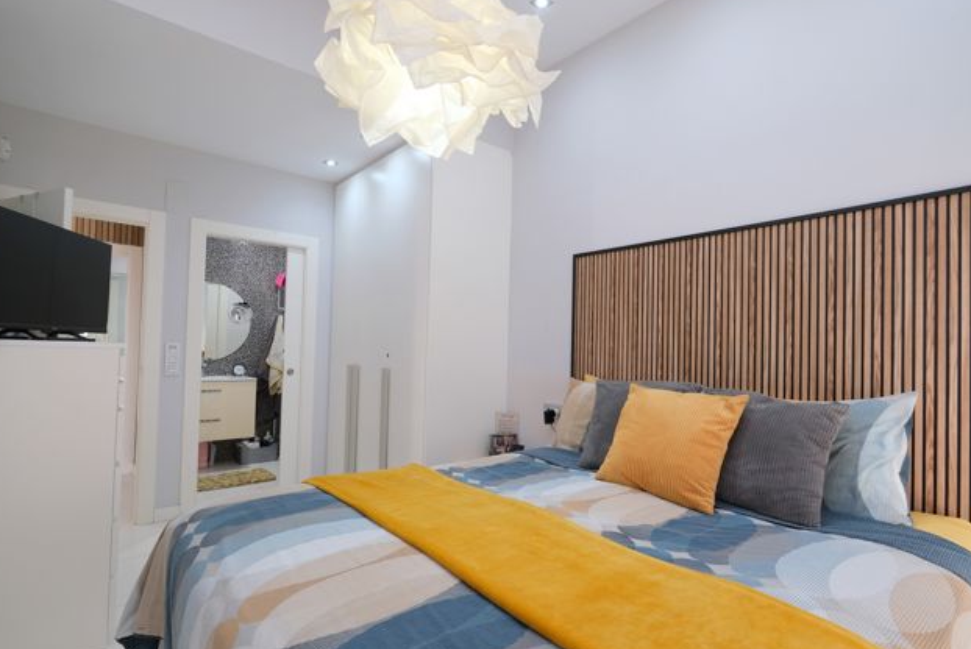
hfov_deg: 93.0
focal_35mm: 17
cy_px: 350
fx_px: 459
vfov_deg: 70.4
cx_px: 527
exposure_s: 1/38
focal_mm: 10
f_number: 4
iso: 320
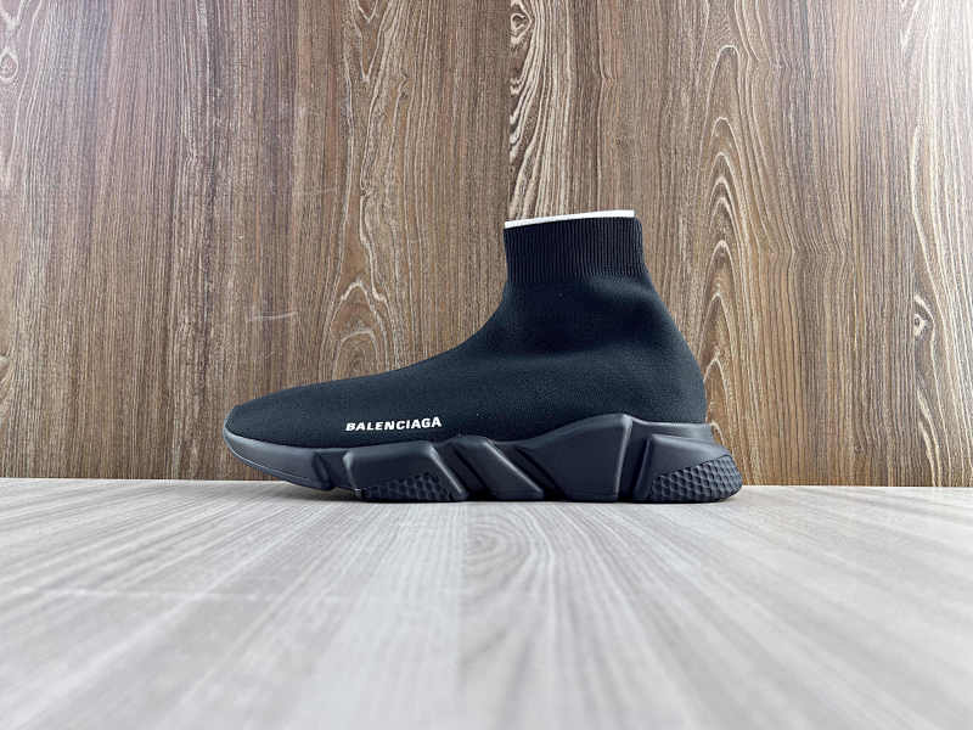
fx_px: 731
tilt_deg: +3.0
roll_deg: -0.4
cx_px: 486
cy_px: 365
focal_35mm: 26
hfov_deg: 67.3
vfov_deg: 53.1
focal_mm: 5.7
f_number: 1.5
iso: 32
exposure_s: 1/103
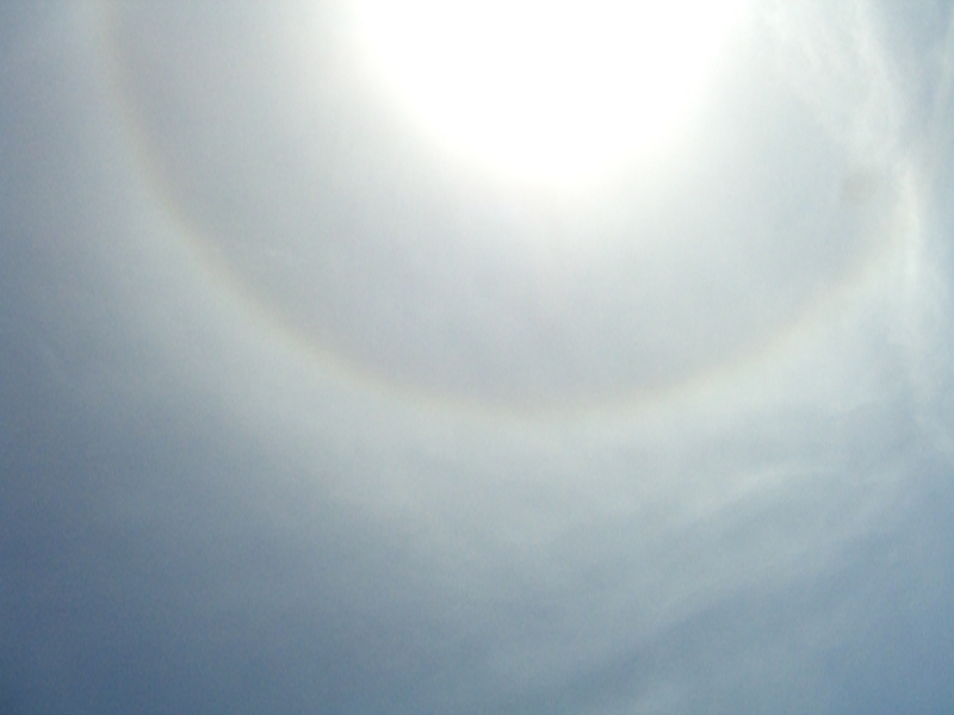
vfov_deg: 37.7
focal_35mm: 38
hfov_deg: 49.0
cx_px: 477
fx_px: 1047
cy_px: 358
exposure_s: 1/1600
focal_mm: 7.9
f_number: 8
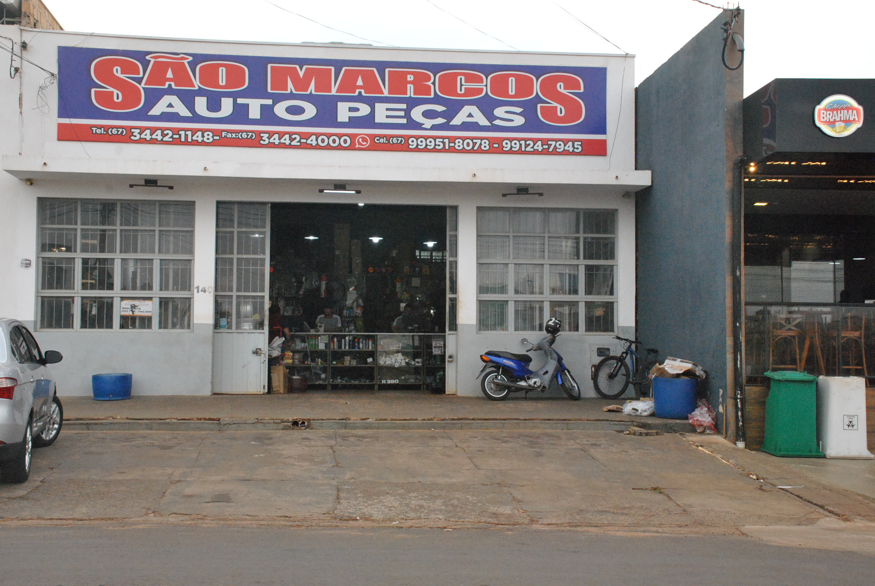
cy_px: 293
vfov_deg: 28.2
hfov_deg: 41.1
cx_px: 438
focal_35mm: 48
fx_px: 1168
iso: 1600
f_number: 9
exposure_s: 1/320
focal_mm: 32
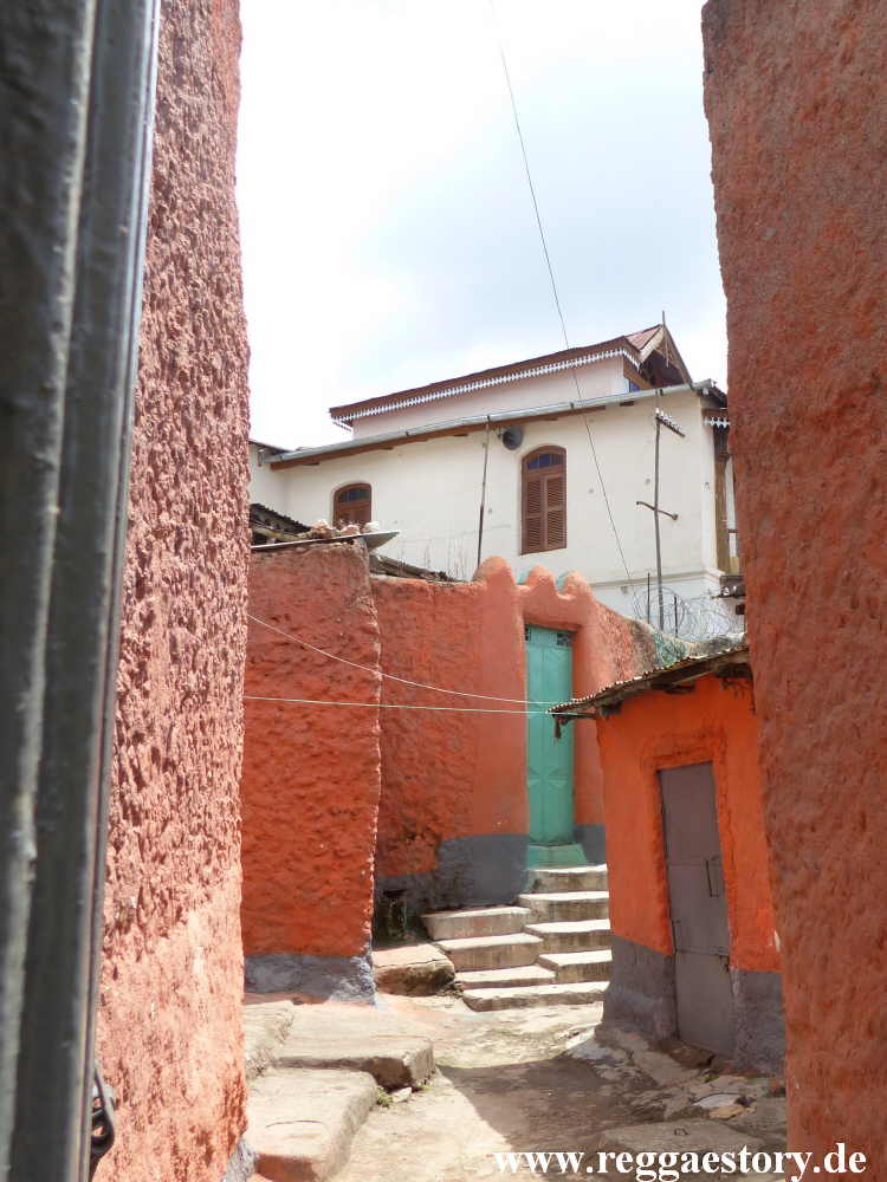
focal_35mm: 25
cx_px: 444
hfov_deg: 54.9
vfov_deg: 69.4
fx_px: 854
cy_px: 591
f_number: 4
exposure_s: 1/400
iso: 100
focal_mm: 4.5
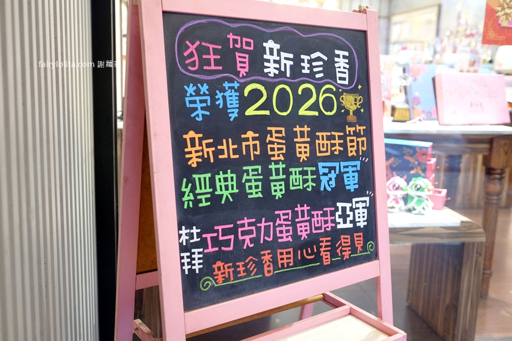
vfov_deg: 37.9
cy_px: 170
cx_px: 256
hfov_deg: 54.4
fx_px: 498
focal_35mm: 35
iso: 640
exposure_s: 1/50
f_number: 2.8
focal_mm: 23
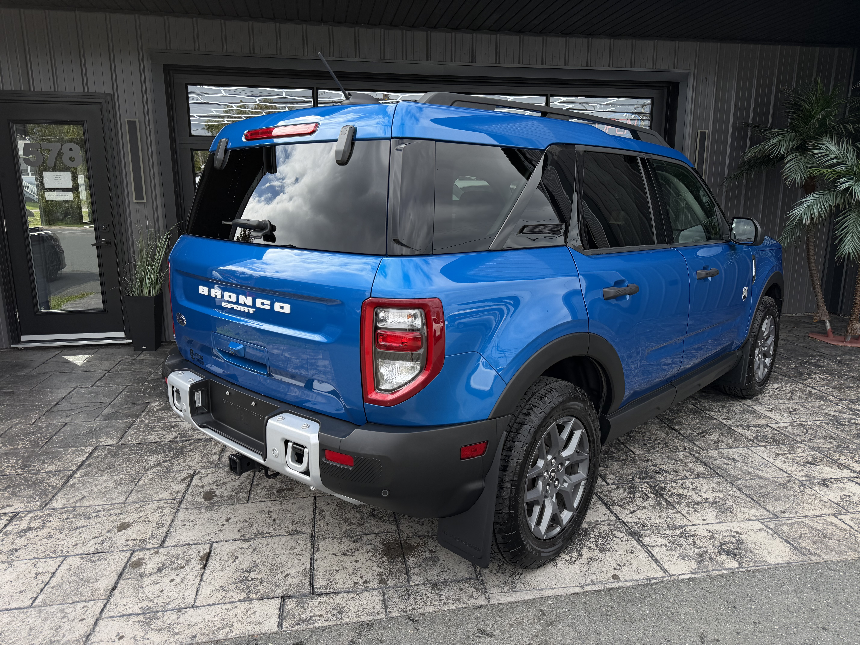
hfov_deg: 71.6
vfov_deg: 56.8
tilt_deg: -11.9
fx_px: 596
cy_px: 322
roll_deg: -0.4
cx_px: 430
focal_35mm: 24
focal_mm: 6.76
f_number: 1.78
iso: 100
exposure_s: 1/1553
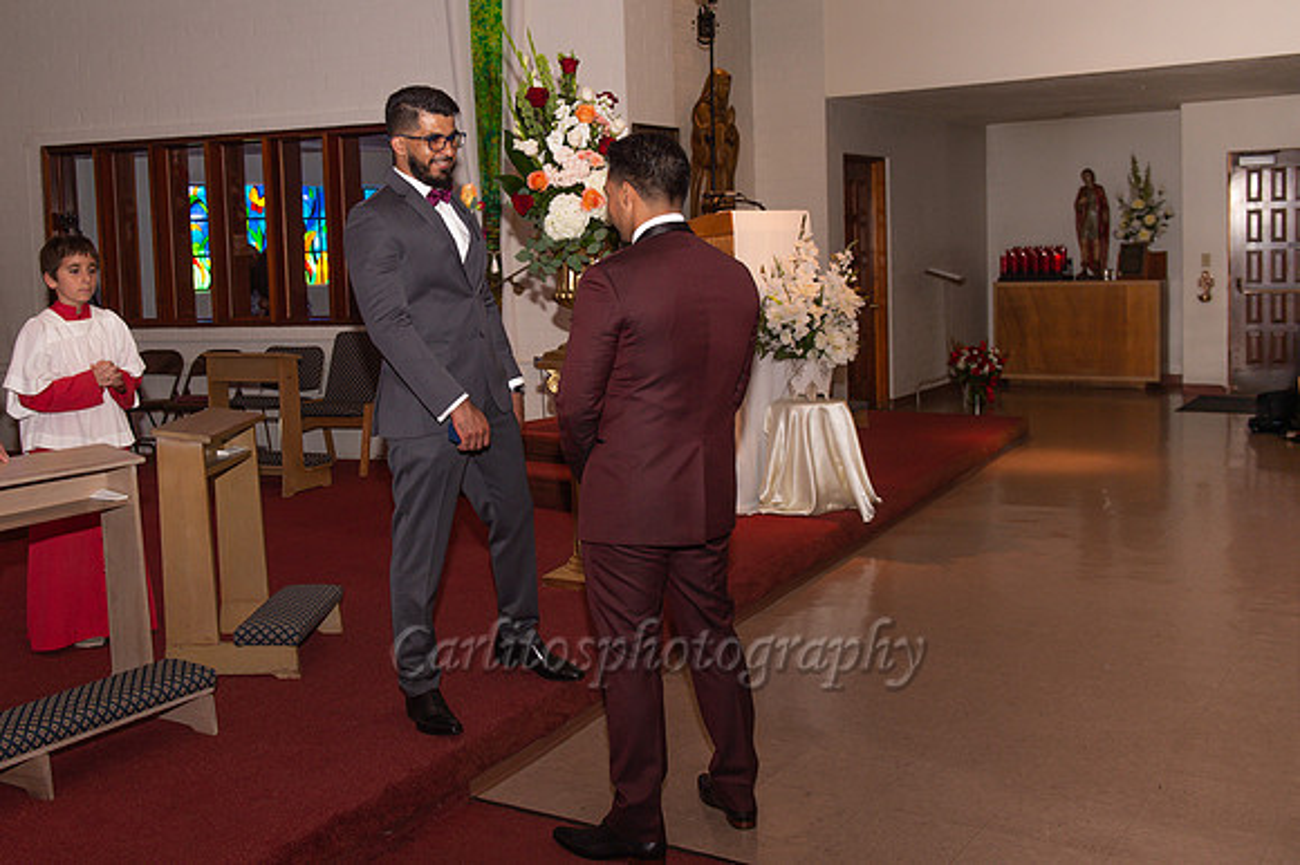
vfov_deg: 33.9
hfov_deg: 49.2
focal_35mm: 39
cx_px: 559
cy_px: 343
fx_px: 1416
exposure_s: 1/250
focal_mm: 32
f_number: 4
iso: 400
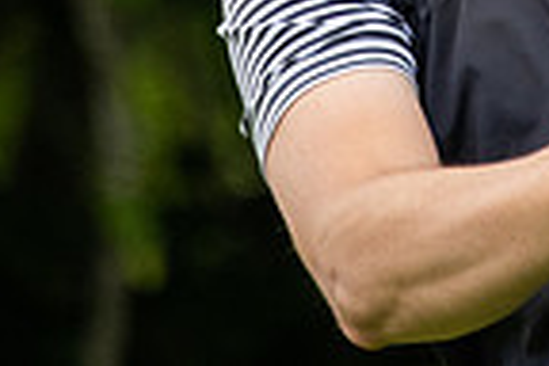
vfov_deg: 0.5
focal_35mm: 3016
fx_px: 45990
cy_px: -368
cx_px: 488
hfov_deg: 0.7
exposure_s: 1/1250
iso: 1600
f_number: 5.6
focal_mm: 500
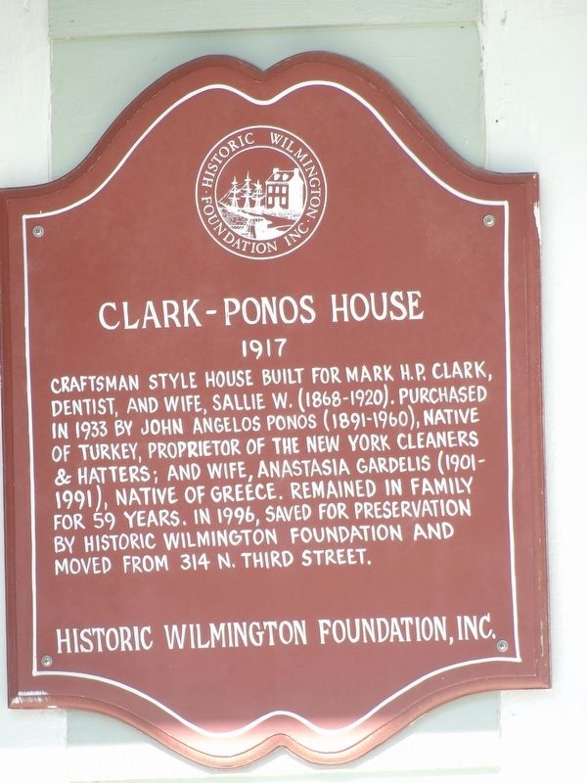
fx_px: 16257
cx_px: 294
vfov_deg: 2.8
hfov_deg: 2.1
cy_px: 392
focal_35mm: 719
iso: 137
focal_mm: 128.9
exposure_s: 1/100
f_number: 4.4
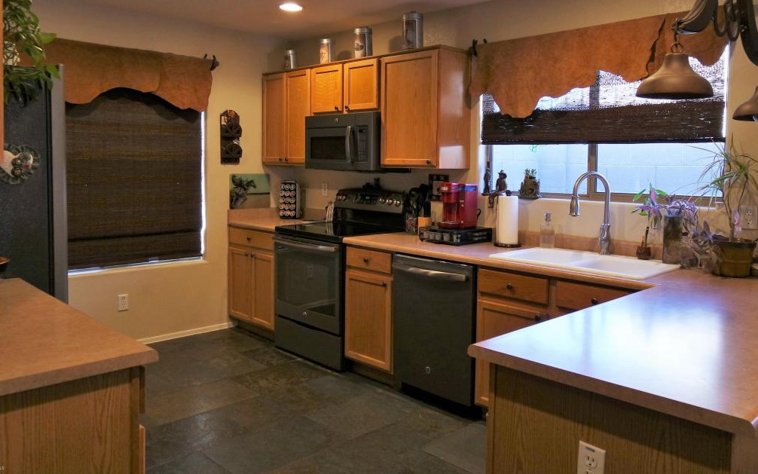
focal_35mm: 28
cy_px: 197
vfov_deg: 44.4
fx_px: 578
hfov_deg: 66.3
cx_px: 415
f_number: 3.5
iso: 400
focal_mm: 9
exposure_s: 1/30
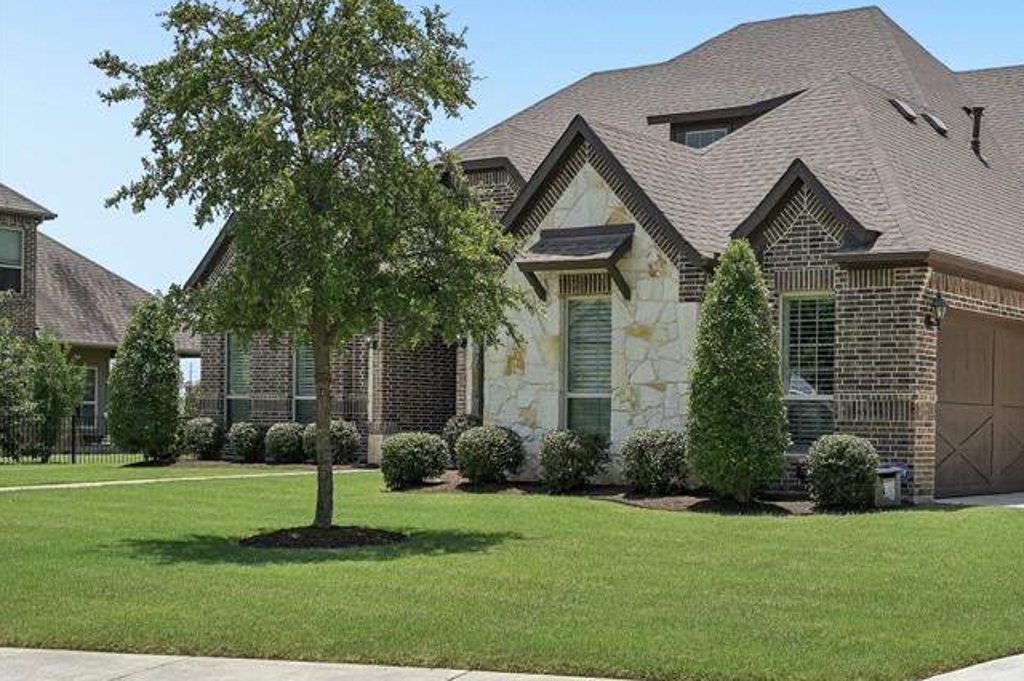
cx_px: 814
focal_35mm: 48
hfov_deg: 39.6
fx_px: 1365
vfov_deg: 28.0
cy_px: 305
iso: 400
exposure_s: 1/1000
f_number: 8
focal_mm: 30
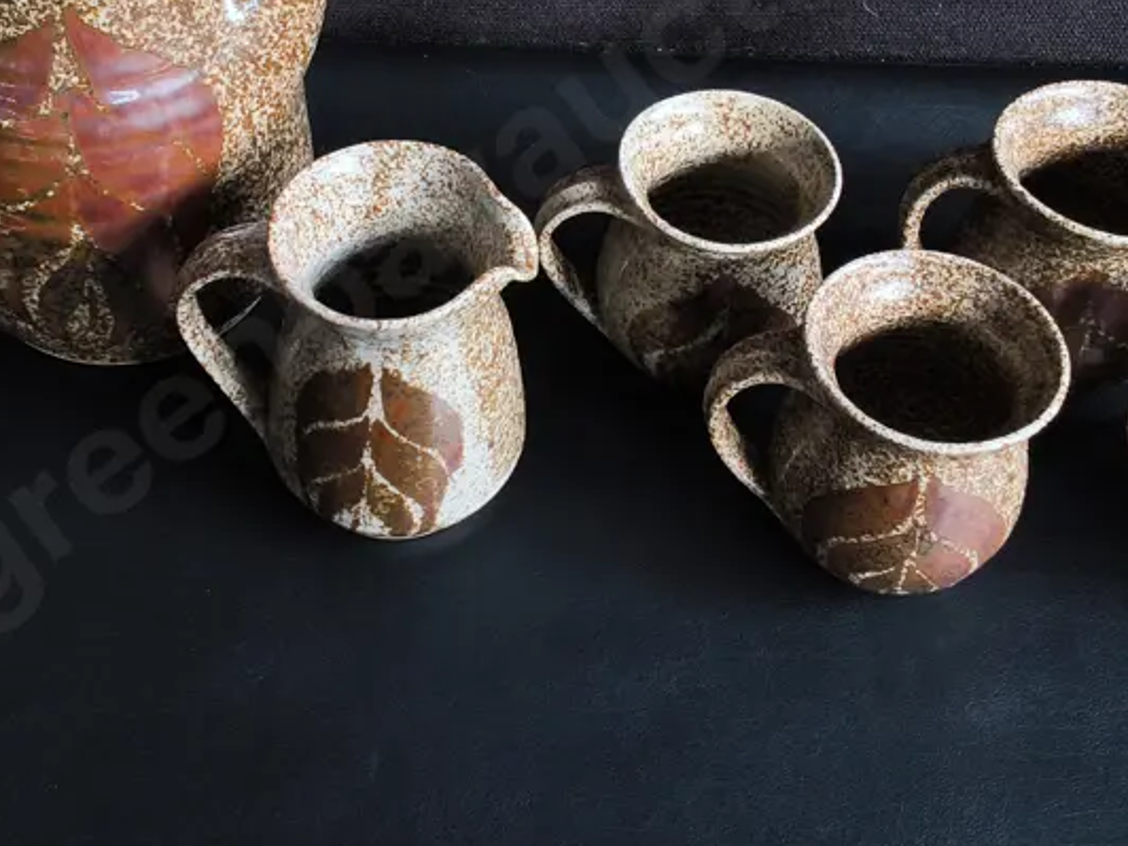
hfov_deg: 36.7
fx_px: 1694
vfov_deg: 27.6
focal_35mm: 52
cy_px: 189
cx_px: 483
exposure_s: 1/120
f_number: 2
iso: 80
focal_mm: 2.87
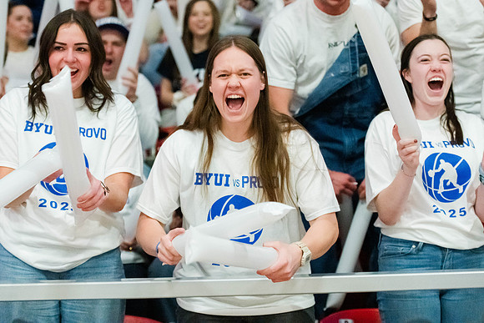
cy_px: 136
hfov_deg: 23.5
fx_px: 1165
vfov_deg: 15.8
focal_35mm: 87
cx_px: 228
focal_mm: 75
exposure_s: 1/1000
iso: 20000
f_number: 2.8
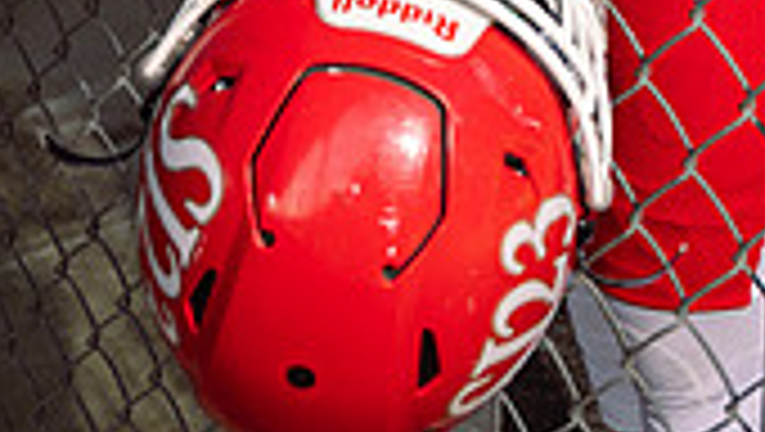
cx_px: 486
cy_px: -526
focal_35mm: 108
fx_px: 2193
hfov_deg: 19.7
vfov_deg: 10.1
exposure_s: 1/250
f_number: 5
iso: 125
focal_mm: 39
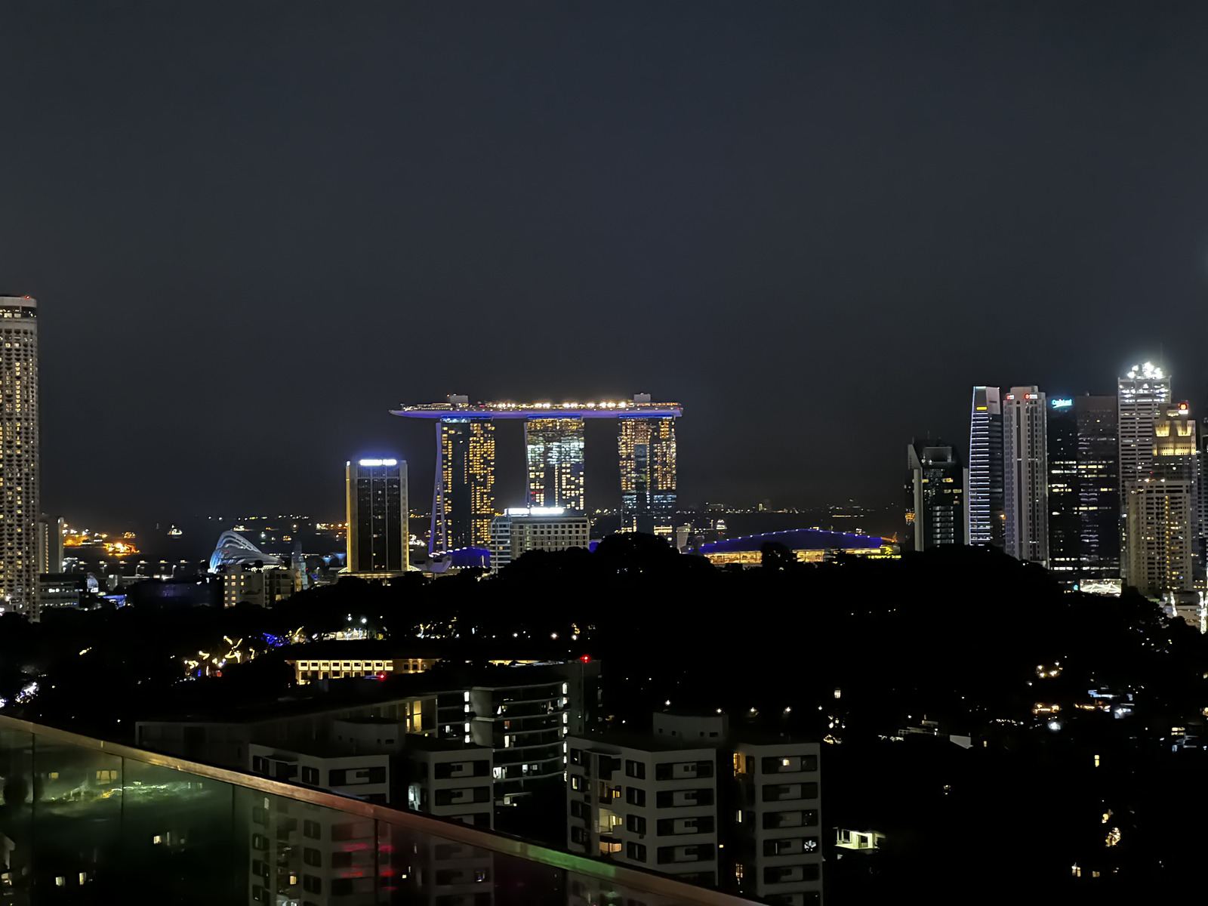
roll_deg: +0.9
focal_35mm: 77
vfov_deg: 19.1
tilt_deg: +1.2
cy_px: 453
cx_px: 604
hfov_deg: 25.3
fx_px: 2687
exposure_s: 1/8
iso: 2500
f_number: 2.8
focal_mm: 9
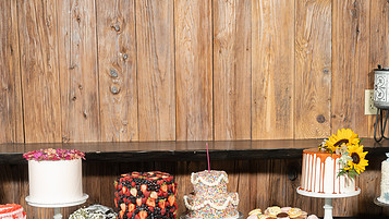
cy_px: 159
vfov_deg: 17.7
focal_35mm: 68
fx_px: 702
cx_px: 204
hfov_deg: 31.0
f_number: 4
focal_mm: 40
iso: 640
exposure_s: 1/100
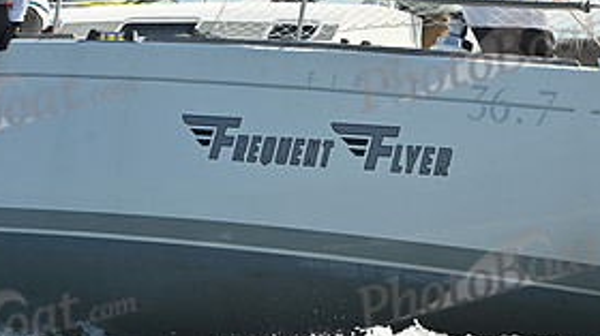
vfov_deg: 7.9
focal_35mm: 152
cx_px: 249
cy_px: -25
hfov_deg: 14.1
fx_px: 2416
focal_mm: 70
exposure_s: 1/1250
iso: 250
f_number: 7.1
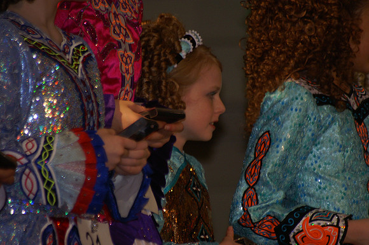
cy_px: 122
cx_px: 184
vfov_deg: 3.1
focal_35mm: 450
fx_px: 4610
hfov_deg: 4.6
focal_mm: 300
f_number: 5.6
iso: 400
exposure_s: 1/125
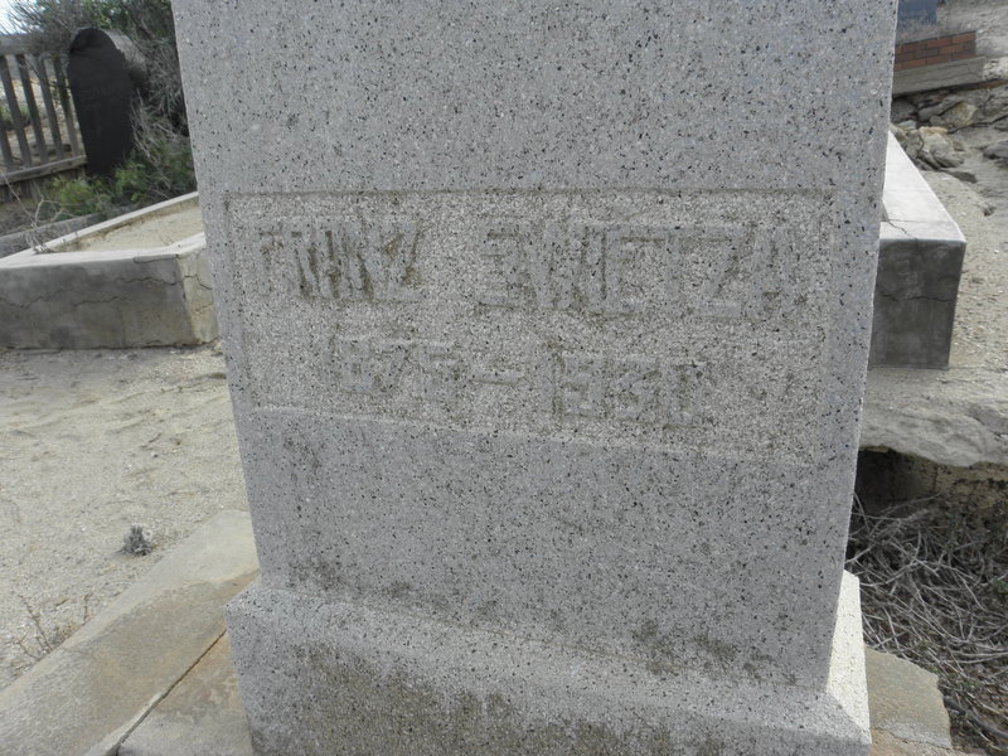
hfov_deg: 67.3
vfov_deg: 53.1
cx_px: 504
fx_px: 757
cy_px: 378
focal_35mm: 26
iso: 64
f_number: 5.6
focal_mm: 4.6
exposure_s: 1/80
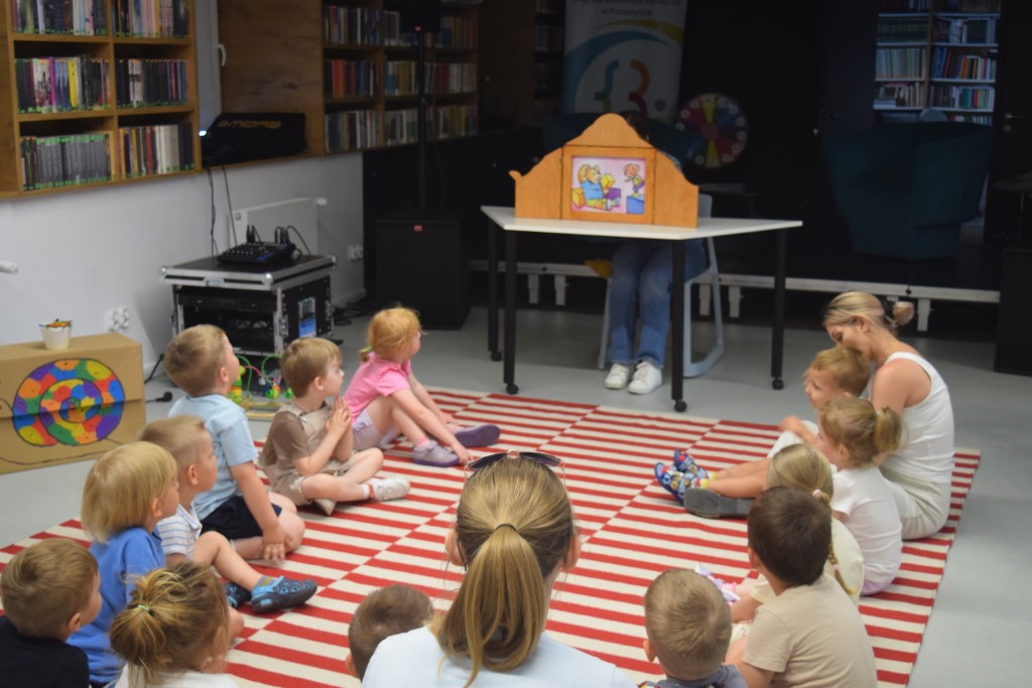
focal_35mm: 46
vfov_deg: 29.0
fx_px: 1333
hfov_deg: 42.3
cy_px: 344
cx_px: 516
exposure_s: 1/60
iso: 1100
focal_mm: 31
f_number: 4.2
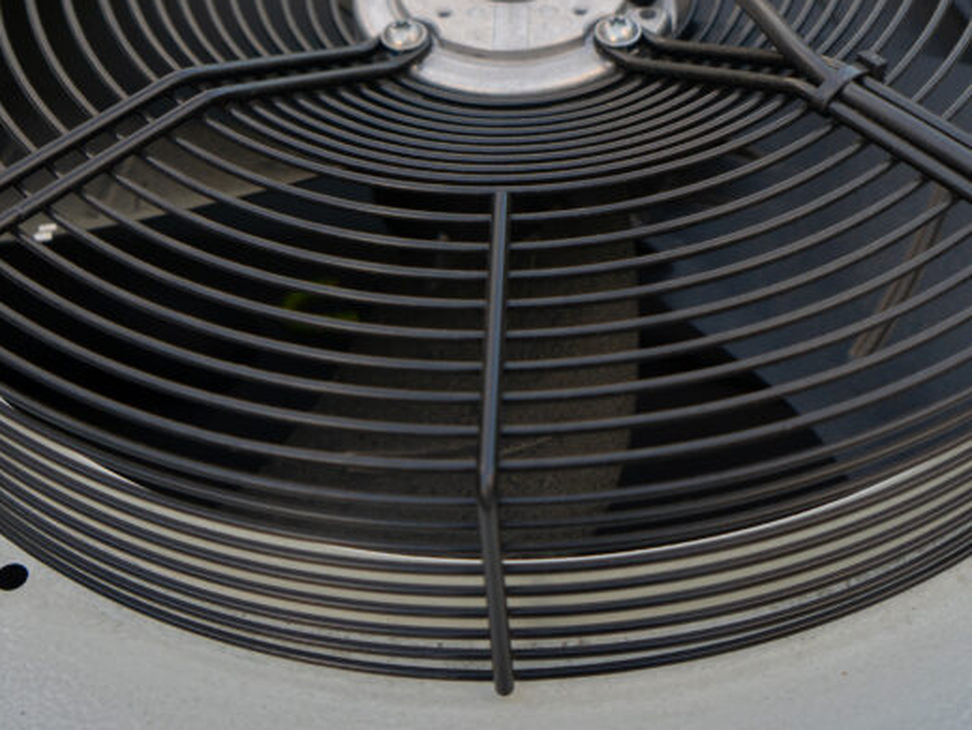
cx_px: 537
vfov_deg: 19.2
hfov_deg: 25.6
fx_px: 2135
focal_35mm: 76
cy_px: 125
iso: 250
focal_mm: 40
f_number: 4
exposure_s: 1/320
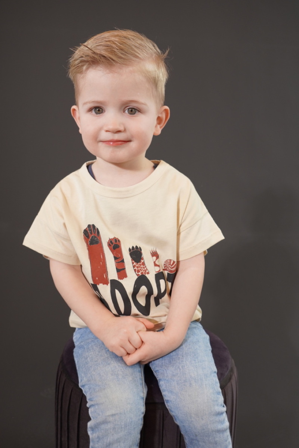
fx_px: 411
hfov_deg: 40.0
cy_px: 224
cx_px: 150
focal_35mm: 33
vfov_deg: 57.2
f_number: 4
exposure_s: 1/160
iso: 320
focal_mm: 22
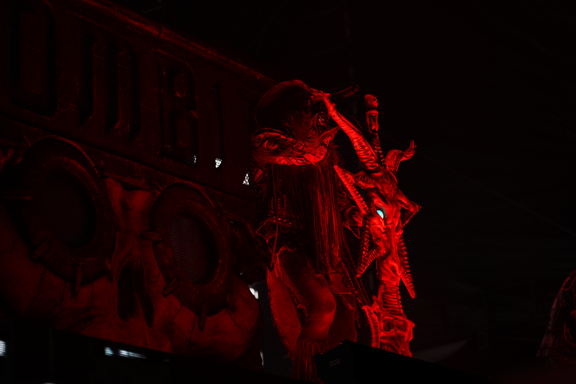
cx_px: 288
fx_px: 1680
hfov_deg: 19.5
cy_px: 192
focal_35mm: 105
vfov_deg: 13.0
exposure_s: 1/125
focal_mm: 105
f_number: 4
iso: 200
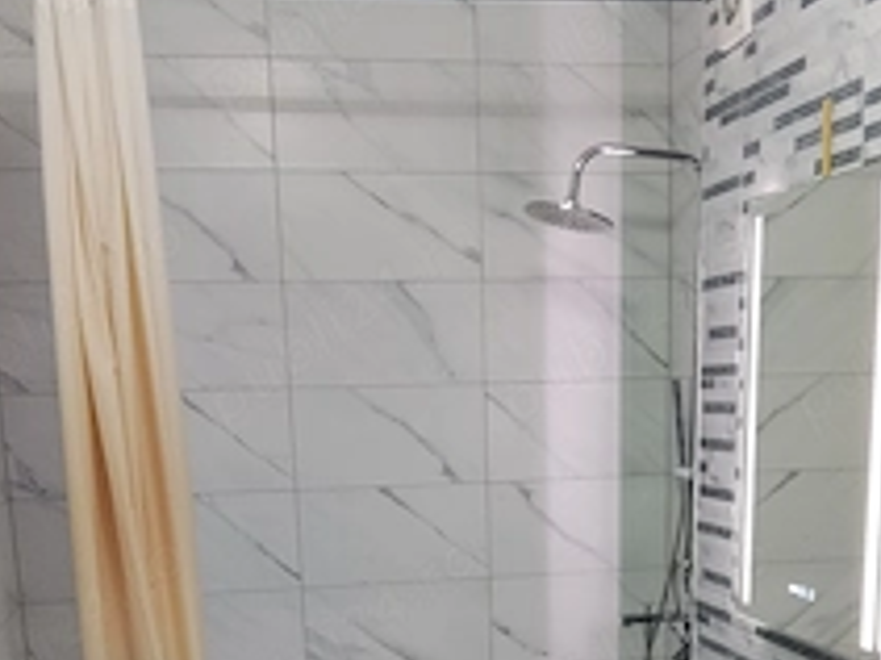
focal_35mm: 55
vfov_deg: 24.9
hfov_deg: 34.9
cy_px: 710
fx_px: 1399
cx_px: 489
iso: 250
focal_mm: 3.96
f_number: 1.8
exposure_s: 1/50
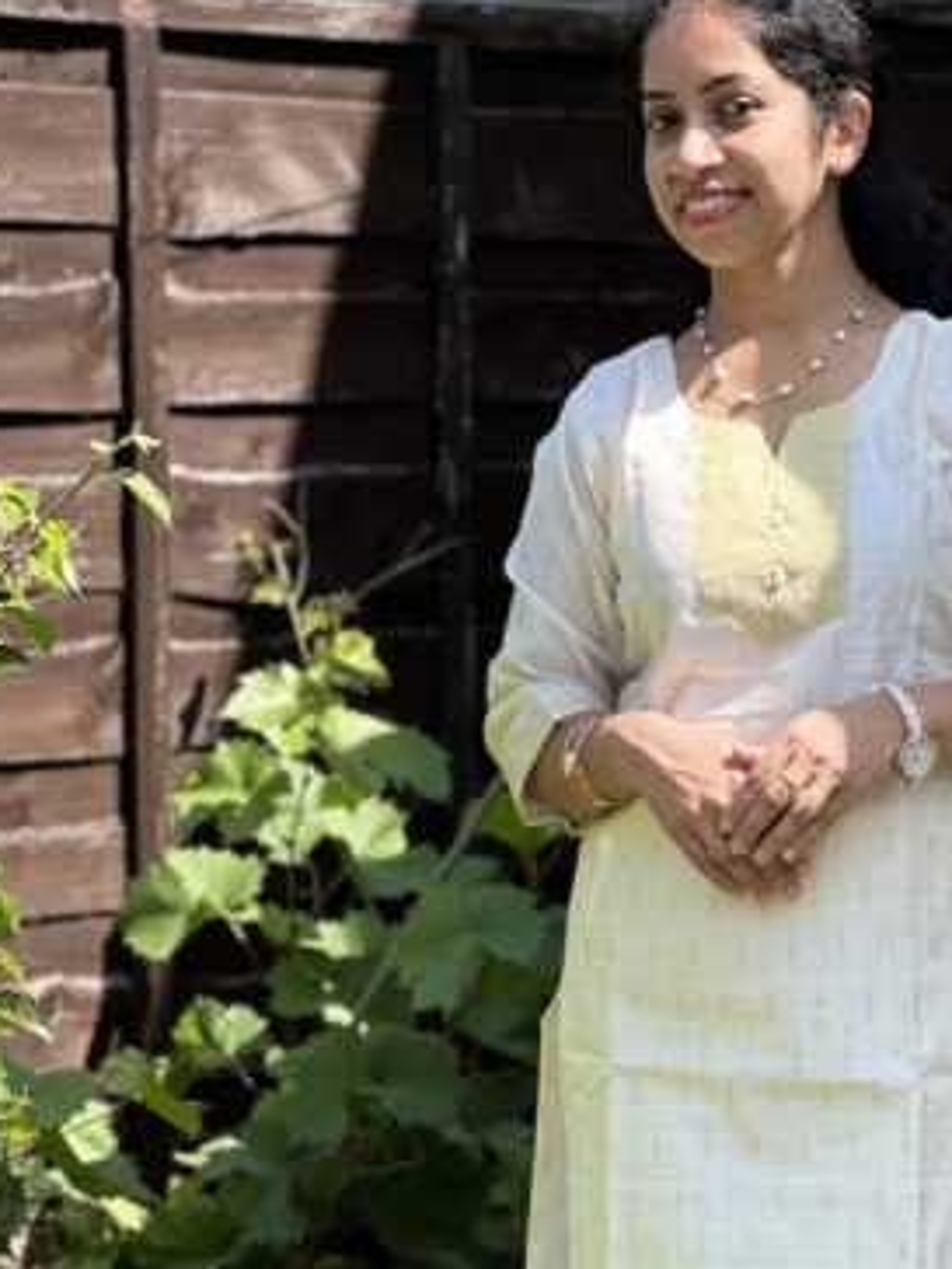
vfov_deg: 15.4
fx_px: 4657
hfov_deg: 11.7
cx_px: 541
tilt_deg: -4.6
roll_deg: +0.3
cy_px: 980
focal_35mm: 127
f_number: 2.8
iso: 25
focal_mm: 9
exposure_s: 1/189
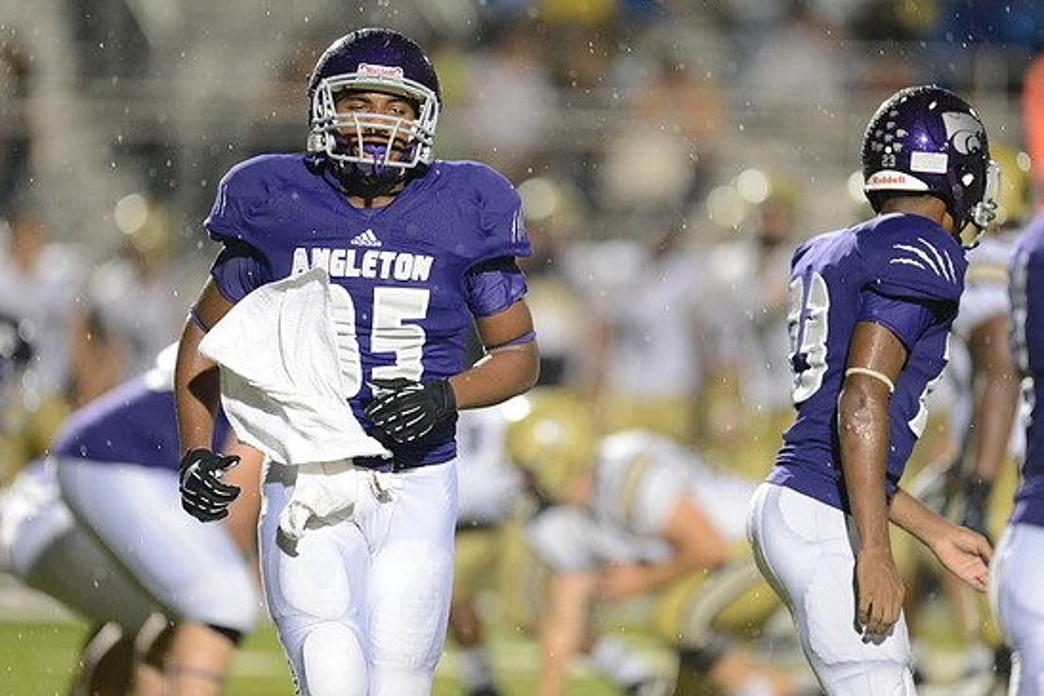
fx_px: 12298
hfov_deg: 4.9
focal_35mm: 424
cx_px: 506
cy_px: 348
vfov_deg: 3.2
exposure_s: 1/1000
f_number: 2.8
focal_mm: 400
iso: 5000
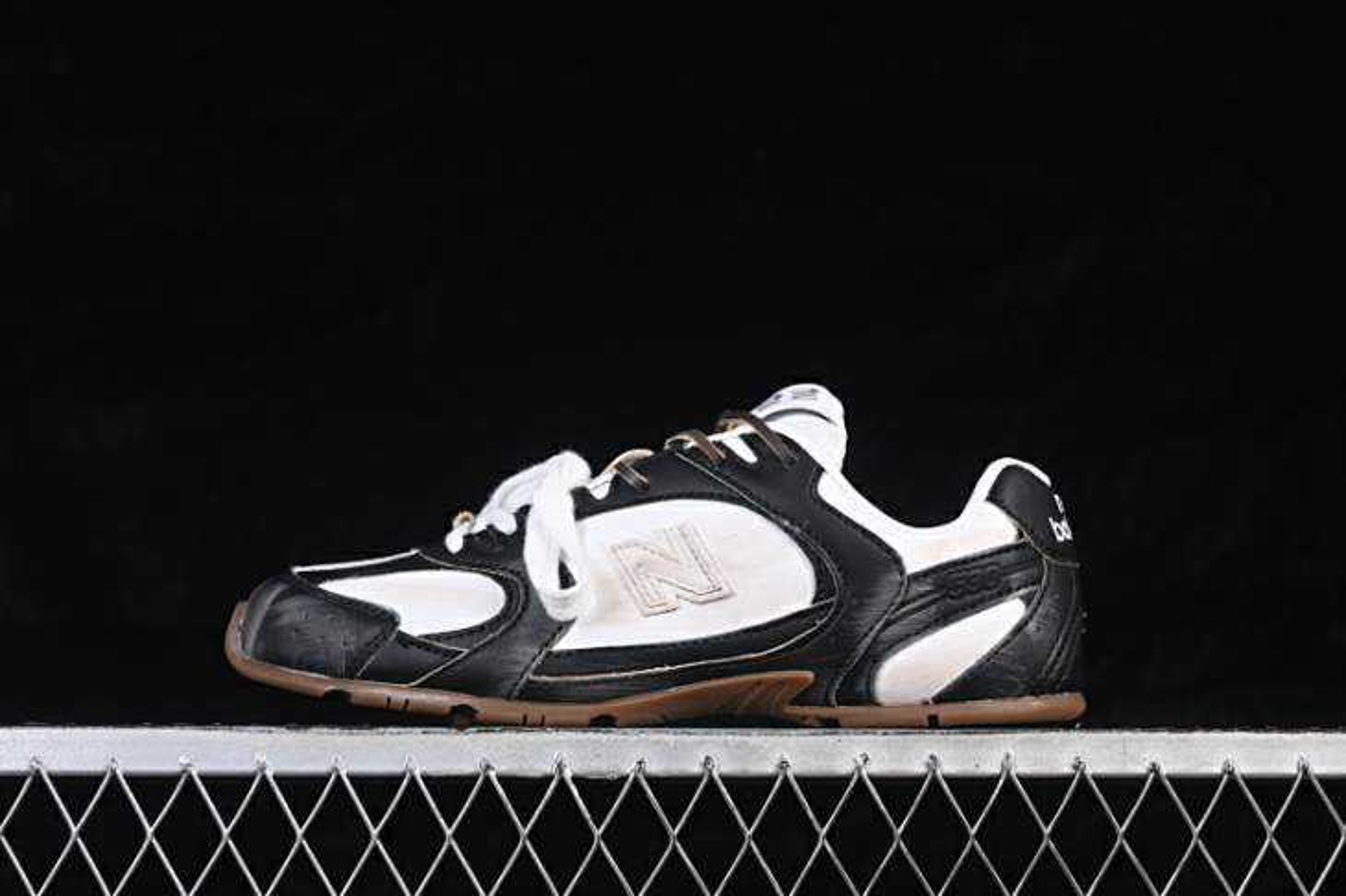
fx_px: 2803
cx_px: 673
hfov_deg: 27.0
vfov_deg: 18.2
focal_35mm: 75
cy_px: 448
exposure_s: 1/80
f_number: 7.1
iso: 160
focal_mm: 50
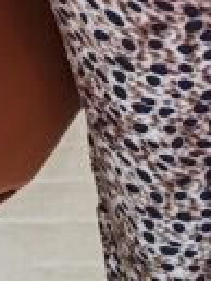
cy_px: -129
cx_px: 244
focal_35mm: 167
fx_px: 1355
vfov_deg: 11.4
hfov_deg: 8.8
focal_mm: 6.12
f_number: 1.9
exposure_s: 1/110
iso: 50
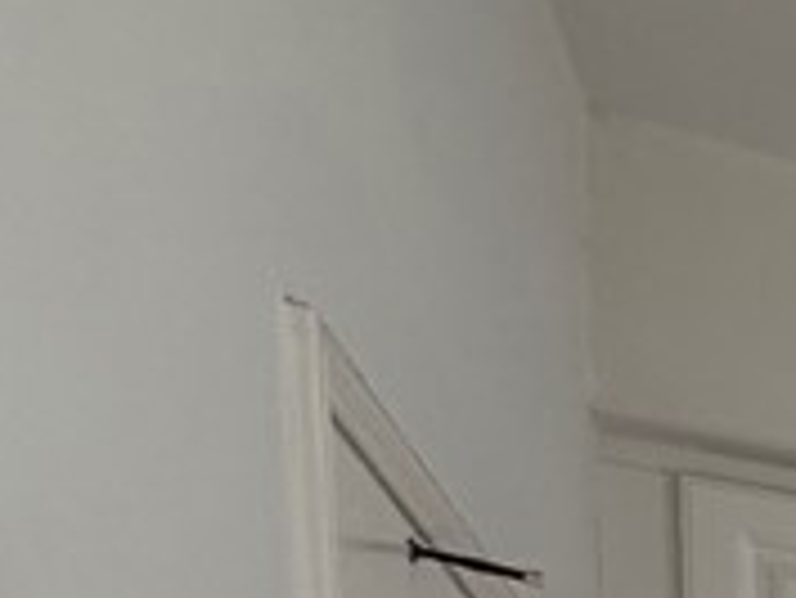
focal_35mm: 81
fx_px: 1864
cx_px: 2055
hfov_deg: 13.8
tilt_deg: -3.7
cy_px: 1452
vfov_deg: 13.3
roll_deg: -1.0
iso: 80
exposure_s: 1/120
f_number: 2.2
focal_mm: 2.22
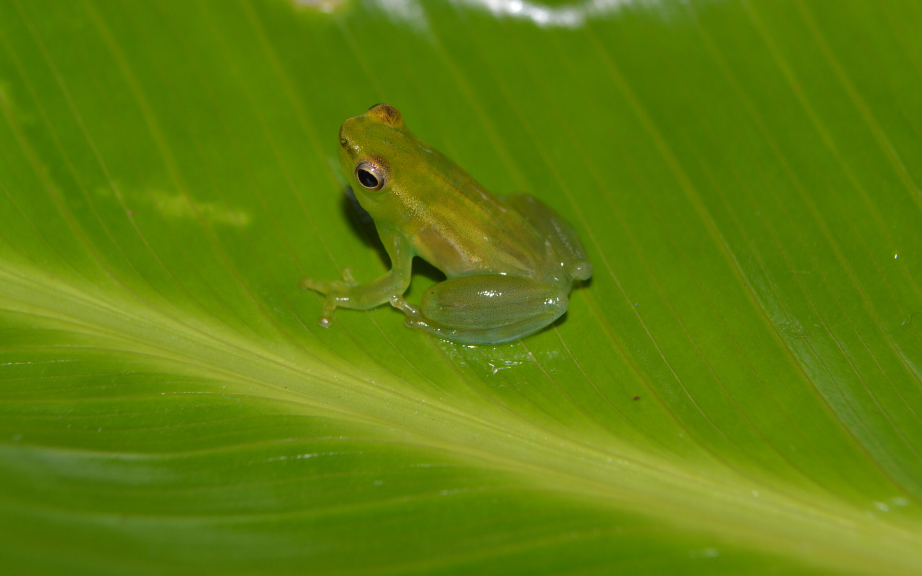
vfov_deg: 16.9
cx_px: 463
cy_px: 269
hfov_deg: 26.8
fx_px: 1935
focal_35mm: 77
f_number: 10
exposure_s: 1/100
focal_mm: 50
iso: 200
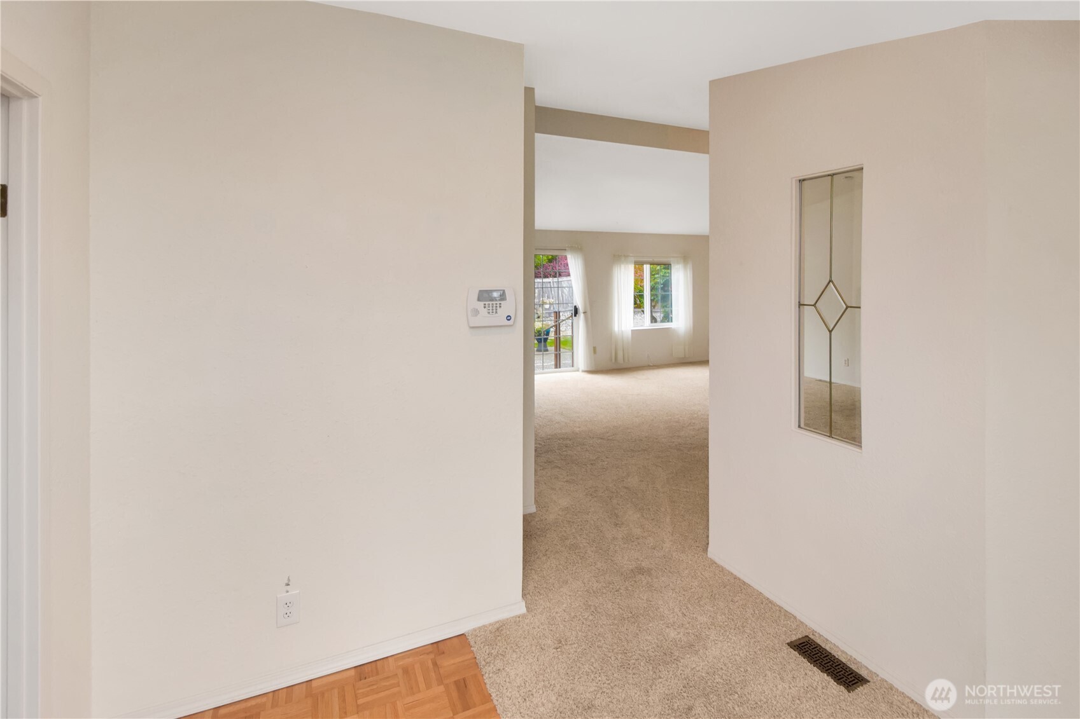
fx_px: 450
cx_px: 540
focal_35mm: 15
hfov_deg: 100.4
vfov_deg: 77.3
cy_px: 360
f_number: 5
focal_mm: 10
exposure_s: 1/100
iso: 800
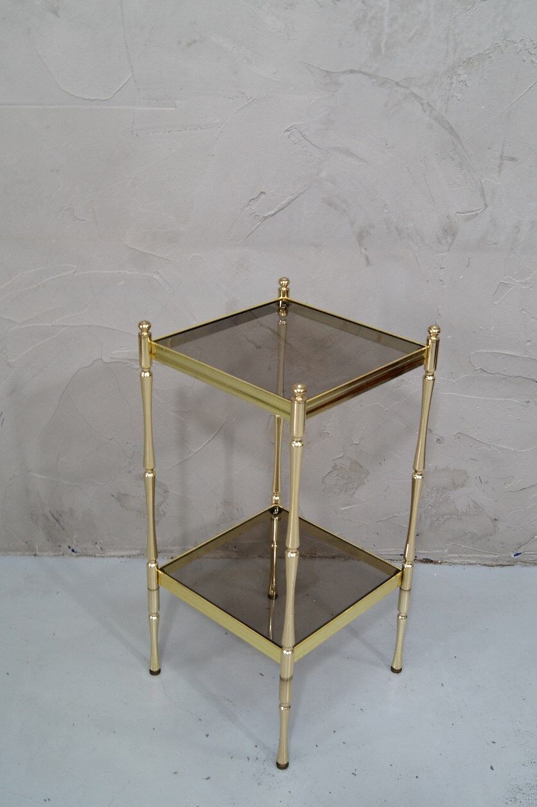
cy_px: 404
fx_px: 874
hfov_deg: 34.2
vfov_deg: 49.6
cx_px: 268
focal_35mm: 39
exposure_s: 1/10
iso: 400
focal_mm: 26
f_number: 8
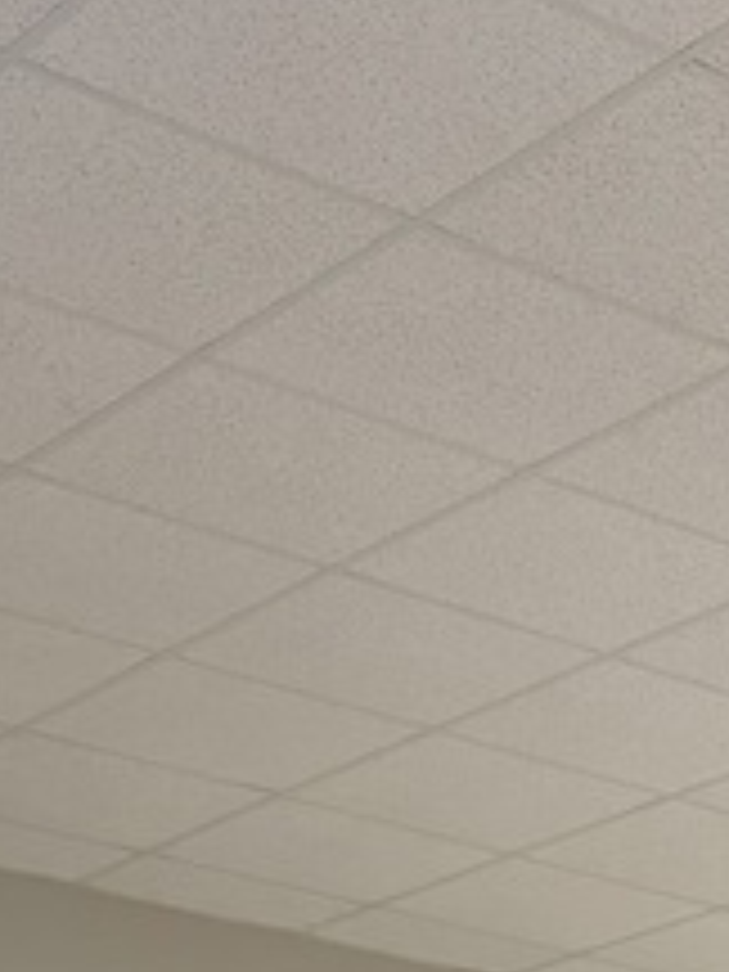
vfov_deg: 14.5
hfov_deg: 12.3
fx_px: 3201
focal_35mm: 114
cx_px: 1130
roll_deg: +0.2
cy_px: 1899
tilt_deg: -2.1
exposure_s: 1/60
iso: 200
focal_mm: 6.76
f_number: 1.78
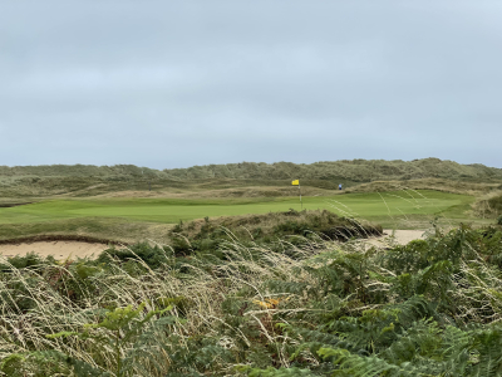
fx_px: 754
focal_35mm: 52
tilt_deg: -0.1
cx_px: 251
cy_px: 188
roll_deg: +1.5
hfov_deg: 36.8
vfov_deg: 28.0
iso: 25
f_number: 2
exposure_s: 1/1712
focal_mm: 6
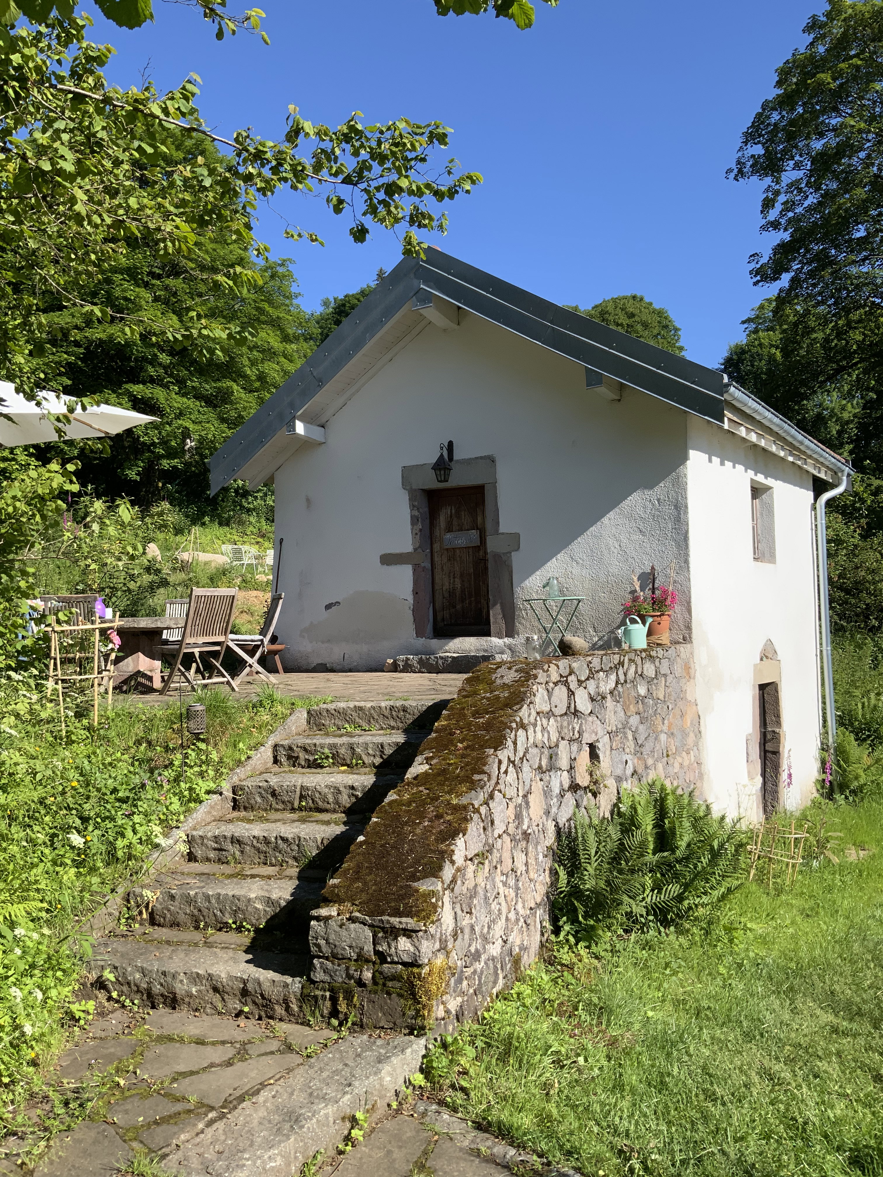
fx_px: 986
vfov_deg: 61.7
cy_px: 588
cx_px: 442
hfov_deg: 48.2
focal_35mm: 29
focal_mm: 3
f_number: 1.8
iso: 16
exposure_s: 1/1168
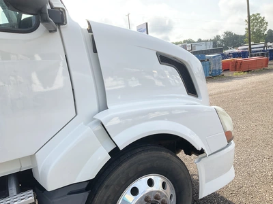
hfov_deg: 61.7
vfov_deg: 48.2
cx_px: 136
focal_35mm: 29
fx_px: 229
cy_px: 102
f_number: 1.8
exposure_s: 1/1342
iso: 25
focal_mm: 3
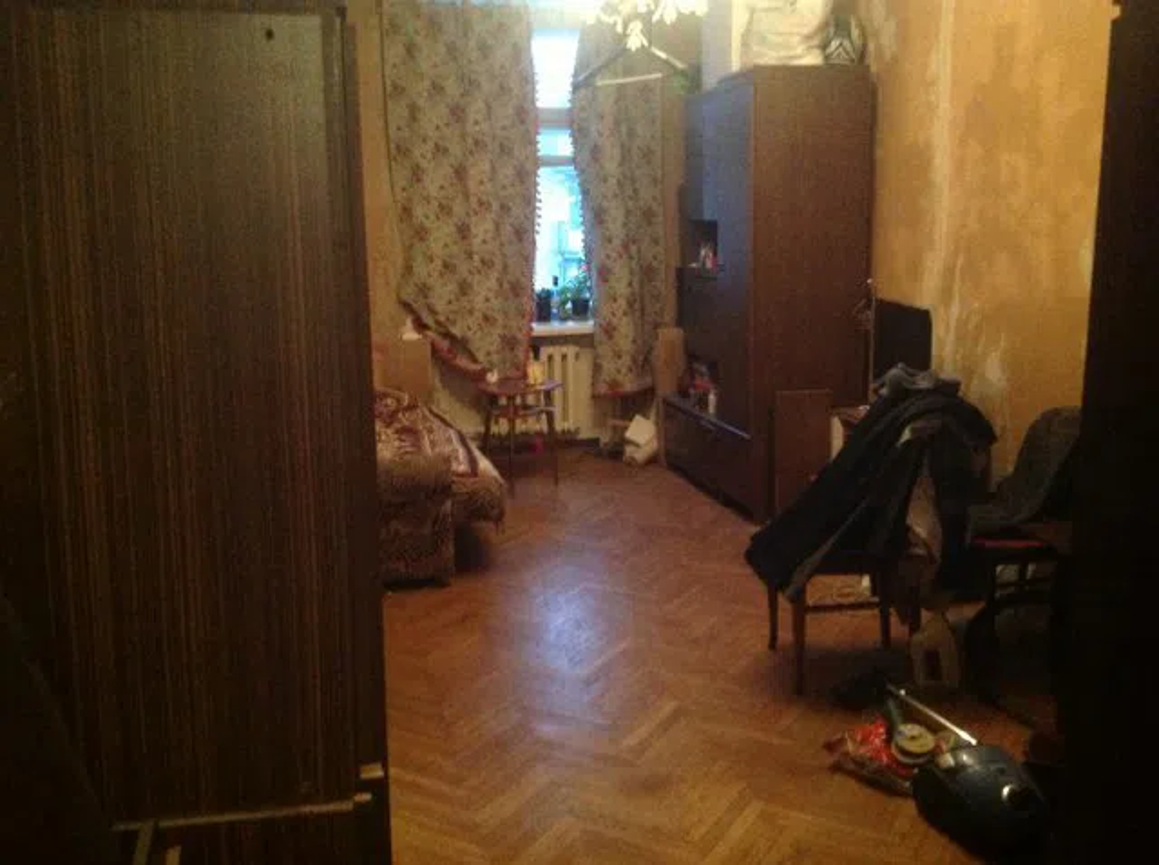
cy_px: 432
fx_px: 1170
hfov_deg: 52.7
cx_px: 580
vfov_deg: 40.6
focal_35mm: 35
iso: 800
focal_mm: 4.28
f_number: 2.4
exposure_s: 1/15
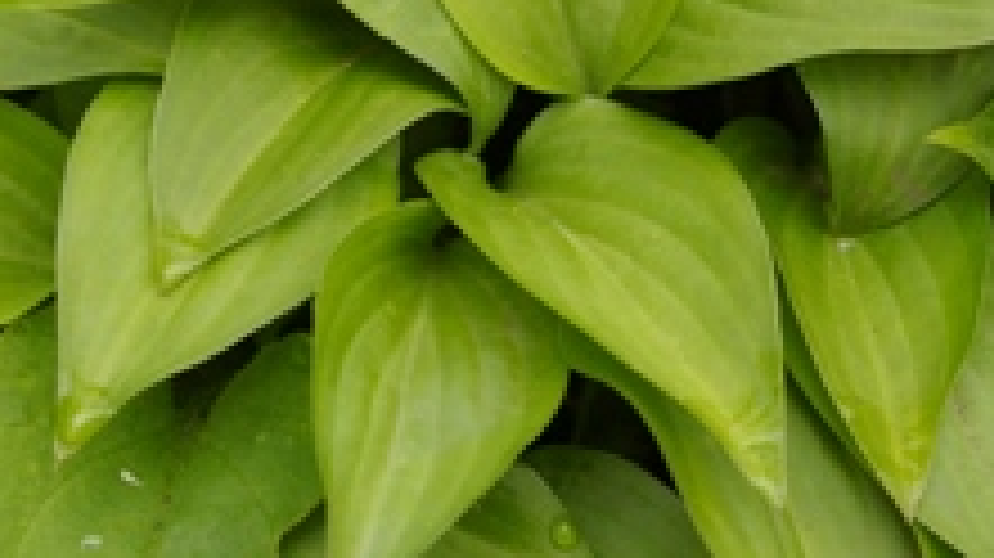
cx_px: 531
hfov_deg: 17.7
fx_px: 3187
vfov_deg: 9.9
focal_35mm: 121
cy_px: -4
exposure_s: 1/90
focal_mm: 38
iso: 400
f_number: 6.7
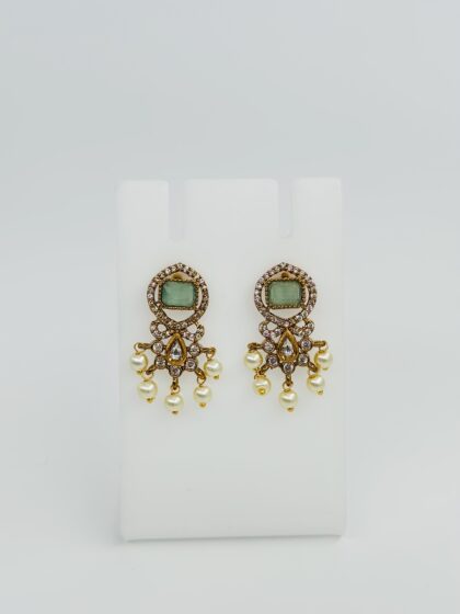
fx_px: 850
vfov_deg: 39.7
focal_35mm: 48
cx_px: 230
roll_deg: -1.3
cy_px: 307
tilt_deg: -23.1
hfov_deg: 30.3
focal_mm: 6.86
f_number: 1.78
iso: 80
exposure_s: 1/919
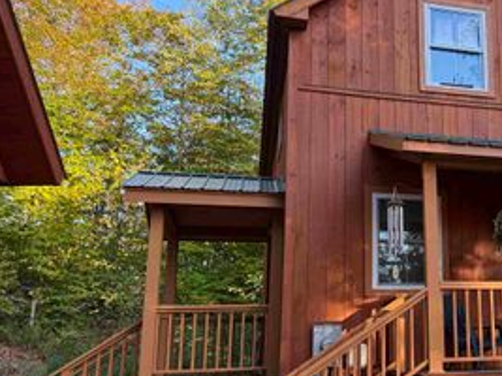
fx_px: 652
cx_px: 466
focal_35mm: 45
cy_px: 215
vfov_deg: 32.1
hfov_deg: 38.7
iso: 100
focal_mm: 6.76
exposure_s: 1/267
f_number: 1.78
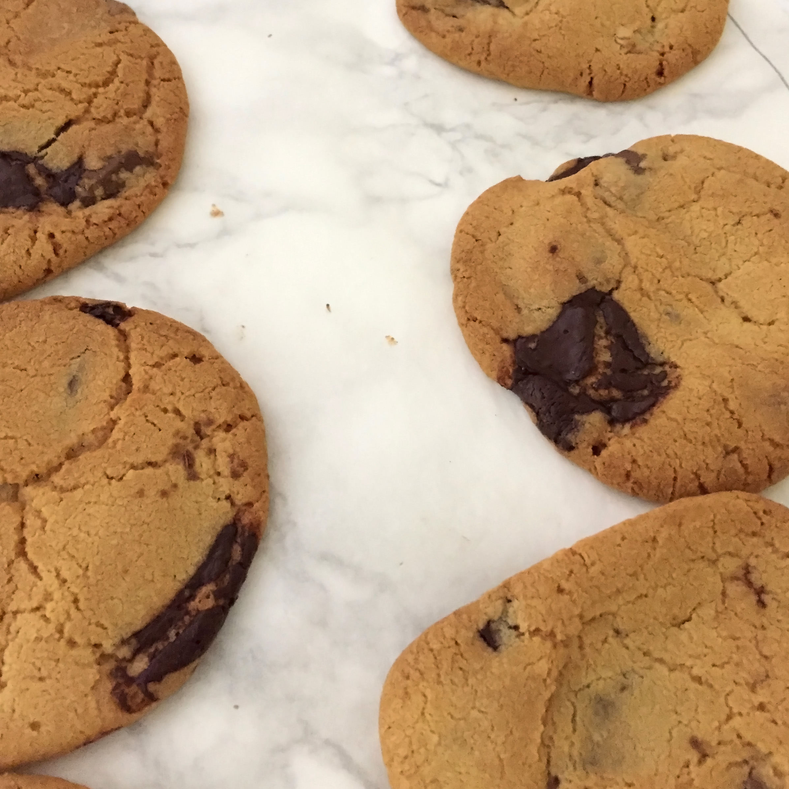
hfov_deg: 47.2
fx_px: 903
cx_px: 398
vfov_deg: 46.7
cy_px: 280
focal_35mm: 35
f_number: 2.2
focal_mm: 4.15
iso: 320
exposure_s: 1/17
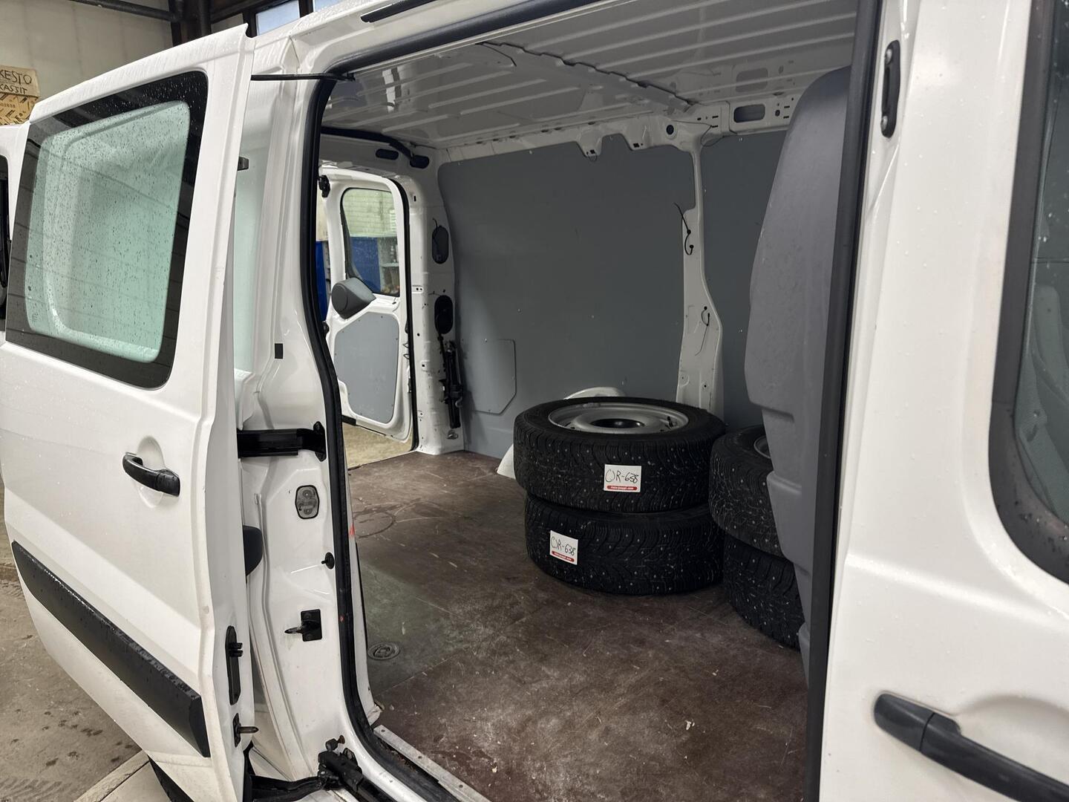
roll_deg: +1.1
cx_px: 534
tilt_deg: -11.9
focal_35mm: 24
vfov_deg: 56.8
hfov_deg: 71.6
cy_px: 401
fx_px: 741
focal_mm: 6.76
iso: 125
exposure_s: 1/50
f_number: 1.78
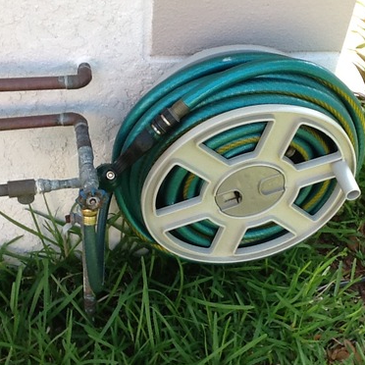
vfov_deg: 43.9
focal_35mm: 38
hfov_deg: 43.6
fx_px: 453
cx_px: 224
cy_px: 183
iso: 64
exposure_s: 1/159
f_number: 2.4
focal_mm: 2.03
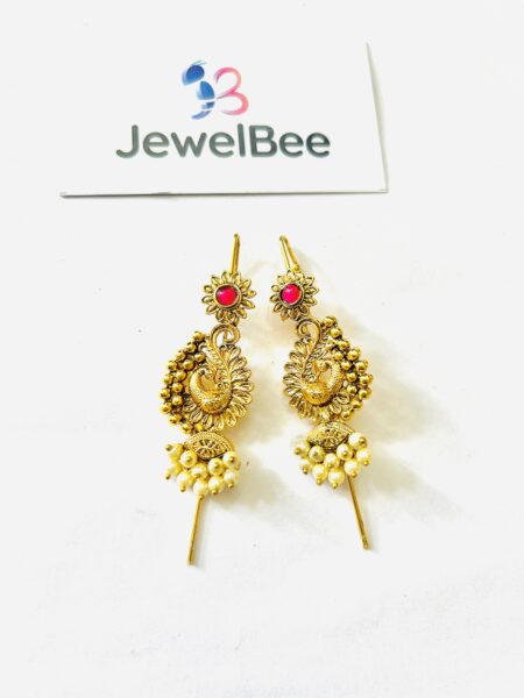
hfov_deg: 53.1
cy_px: 349
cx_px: 262
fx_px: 525
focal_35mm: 26
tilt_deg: -76.7
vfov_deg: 67.3
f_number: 1.5
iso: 100
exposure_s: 1/121
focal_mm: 5.7
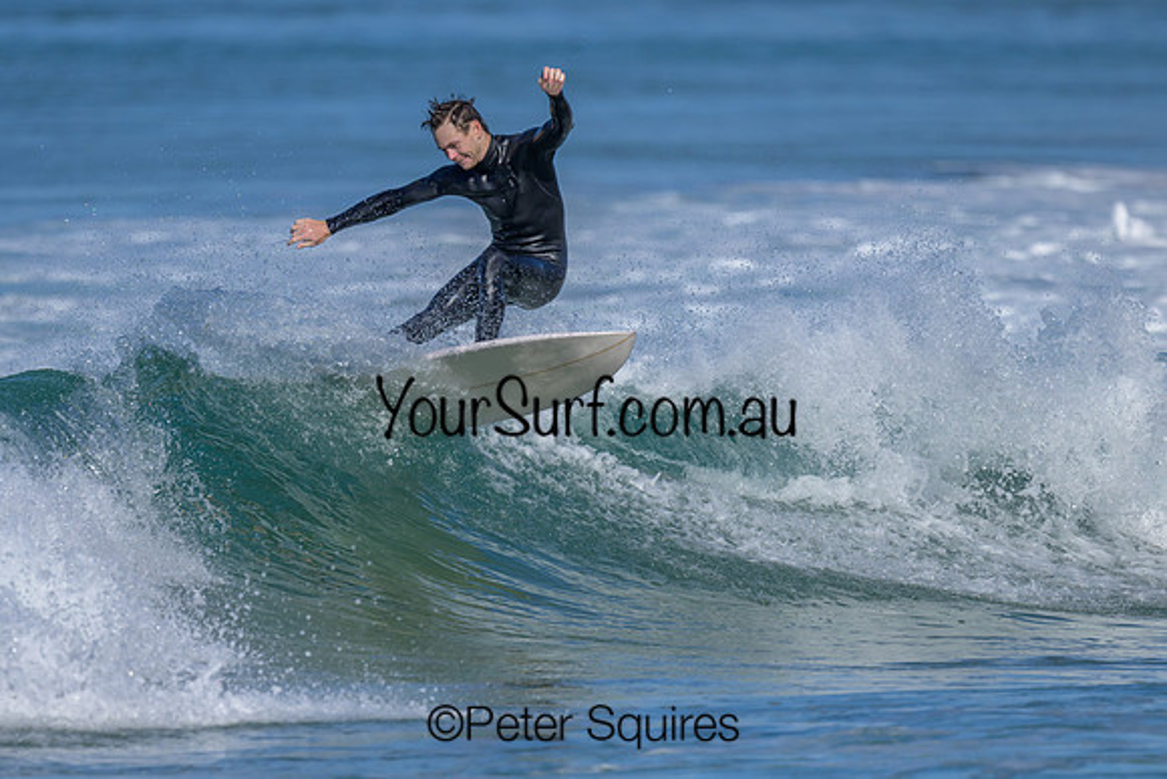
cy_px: 468
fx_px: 32792
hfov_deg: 2.0
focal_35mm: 1011
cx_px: 484
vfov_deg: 1.4
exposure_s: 1/2000
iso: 200
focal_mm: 800
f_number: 6.3
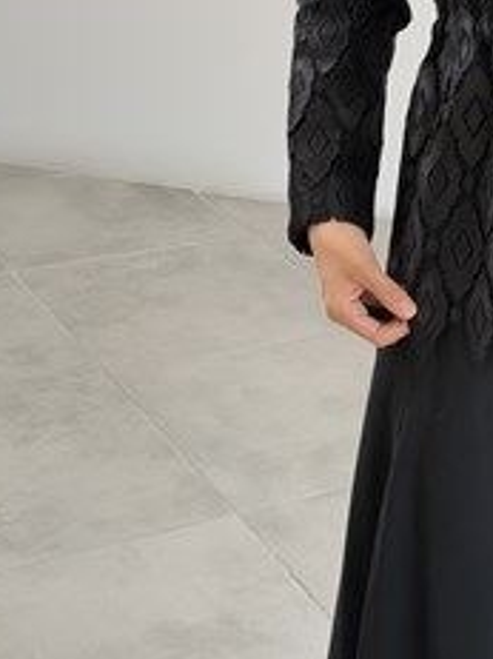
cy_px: 290
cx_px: 405
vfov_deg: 22.8
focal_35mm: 86
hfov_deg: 17.0
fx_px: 1635
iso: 50
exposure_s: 1/121
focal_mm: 6.76
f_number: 1.78
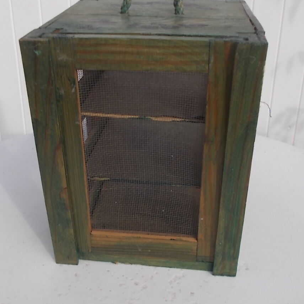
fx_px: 427
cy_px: 158
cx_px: 139
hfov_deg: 39.1
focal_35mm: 43
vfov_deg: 39.2
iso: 80
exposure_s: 1/80
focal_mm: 4.6
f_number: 8
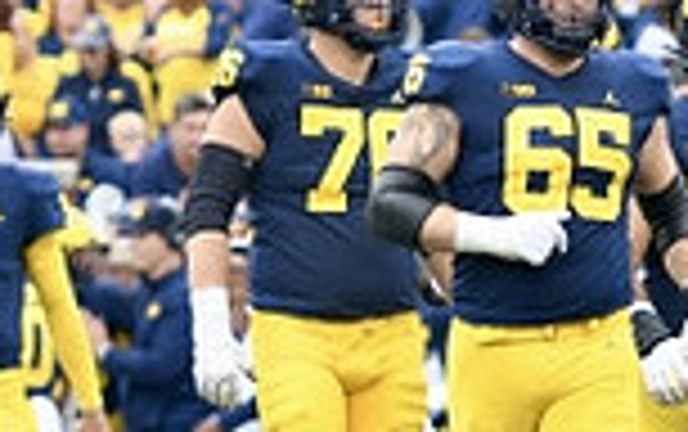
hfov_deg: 2.8
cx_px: 436
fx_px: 14134
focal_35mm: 753
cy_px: 256
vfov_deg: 1.7
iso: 500
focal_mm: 130
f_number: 2.8
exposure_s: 1/1250
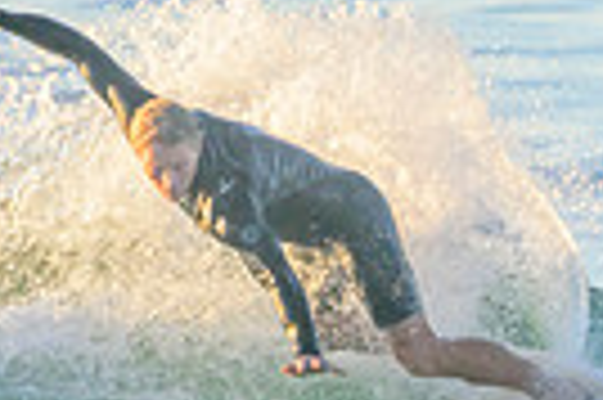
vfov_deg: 0.4
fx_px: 54438
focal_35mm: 3254
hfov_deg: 0.6
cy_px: 636
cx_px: 639
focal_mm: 500
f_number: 5.6
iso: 640
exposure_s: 1/1250
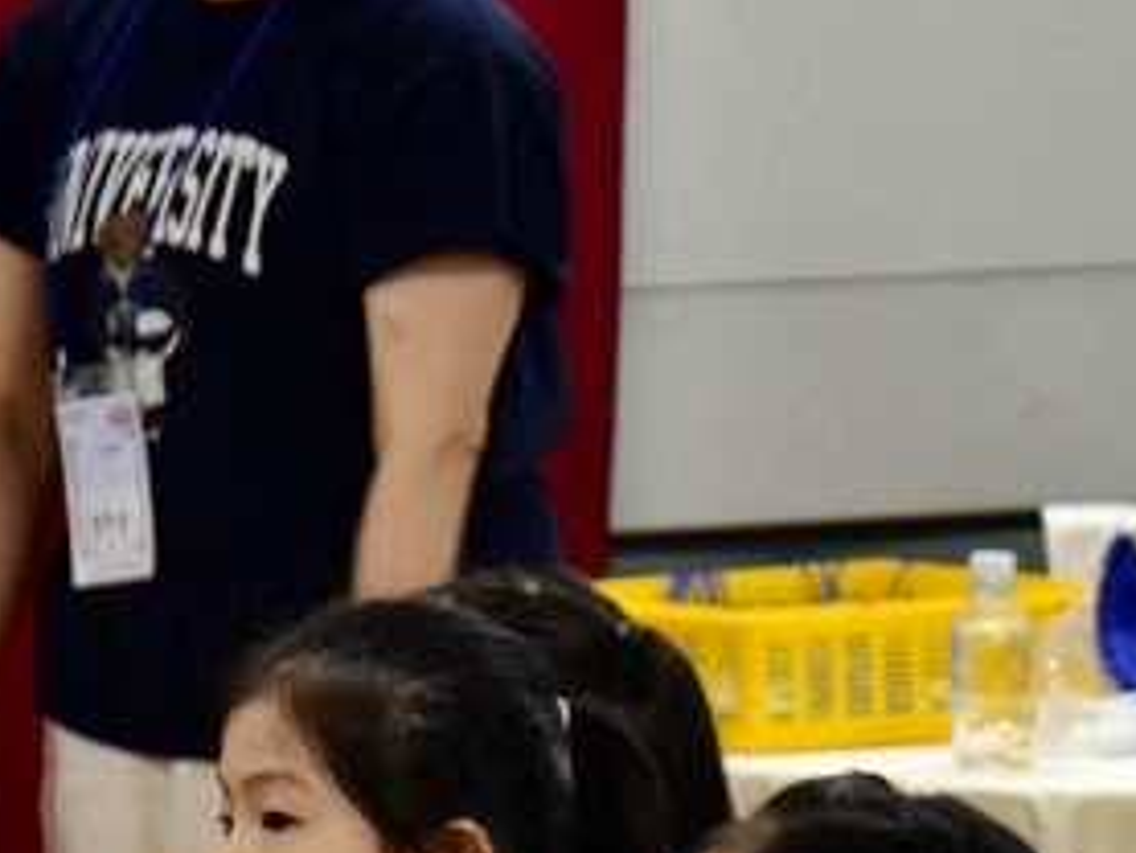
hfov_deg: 4.0
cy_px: 1091
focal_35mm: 492
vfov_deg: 3.0
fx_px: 16139
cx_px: 1813
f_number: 6
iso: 800
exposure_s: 1/50
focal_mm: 105
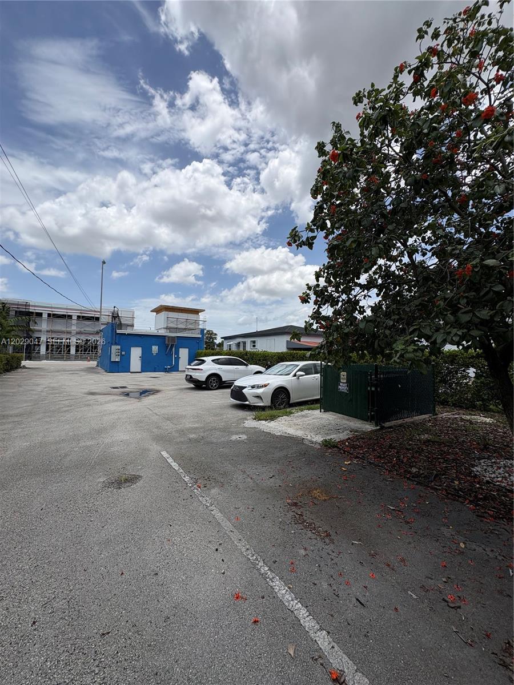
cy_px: 342
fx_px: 277
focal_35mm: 14
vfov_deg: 102.1
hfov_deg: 85.7
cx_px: 257
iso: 50
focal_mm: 2.22
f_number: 2.2
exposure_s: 1/3906
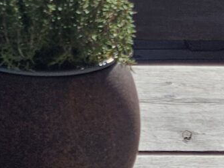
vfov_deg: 7.4
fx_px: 1144
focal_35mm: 177
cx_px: -66
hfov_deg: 10.9
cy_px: -323
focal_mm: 5.4
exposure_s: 1/3618
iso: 25
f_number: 1.8
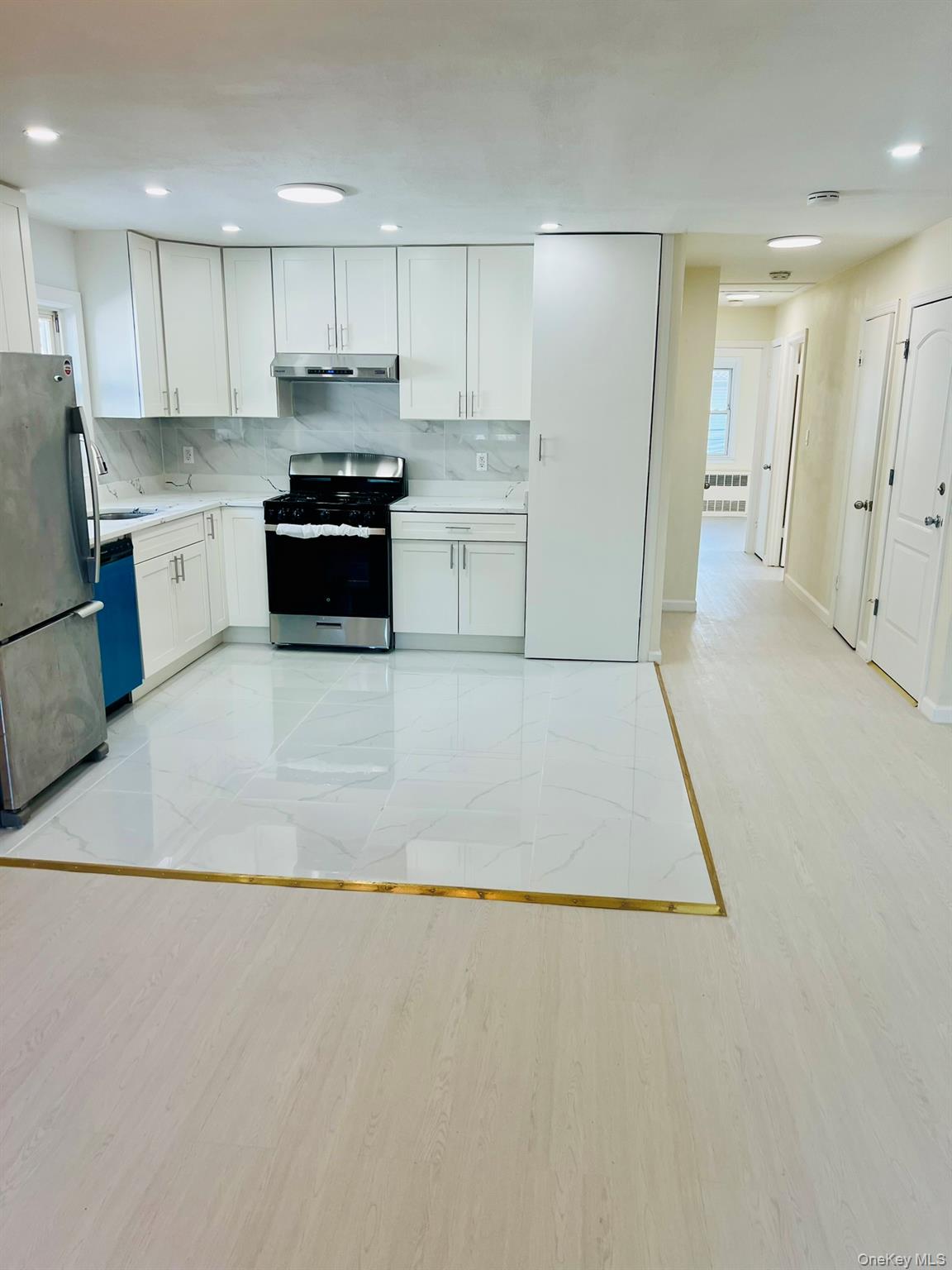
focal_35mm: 26
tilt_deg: -13.4
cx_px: 476
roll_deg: -1.0
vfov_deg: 67.3
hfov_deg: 53.1
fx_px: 953
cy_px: 635
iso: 40
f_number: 1.5
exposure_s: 1/162
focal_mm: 5.7
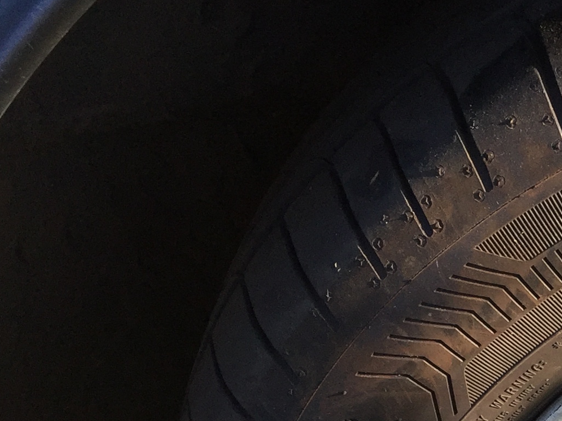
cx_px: 866
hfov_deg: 18.6
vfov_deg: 15.0
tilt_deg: -43.3
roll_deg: -3.1
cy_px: 621
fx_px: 1494
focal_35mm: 92
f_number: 2.2
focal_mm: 4.15
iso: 32
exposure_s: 1/403
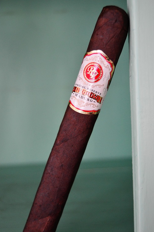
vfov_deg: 33.1
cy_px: 125
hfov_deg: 22.3
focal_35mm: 61
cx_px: 70
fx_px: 390
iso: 900
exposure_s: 1/30
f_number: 4.5
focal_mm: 35
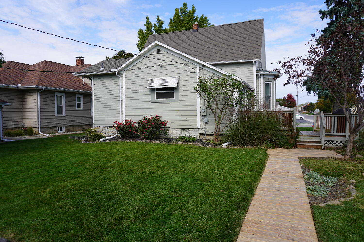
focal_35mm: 24
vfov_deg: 53.1
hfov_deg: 73.7
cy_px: 121
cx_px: 182
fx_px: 243
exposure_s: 1/500
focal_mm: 16
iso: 100
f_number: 5
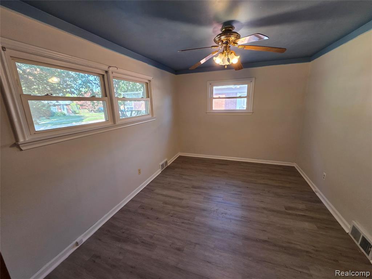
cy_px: 140
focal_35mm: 13
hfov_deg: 106.2
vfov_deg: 89.9
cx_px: 186
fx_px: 140
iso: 200
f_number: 2.2
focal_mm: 2.2
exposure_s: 1/60
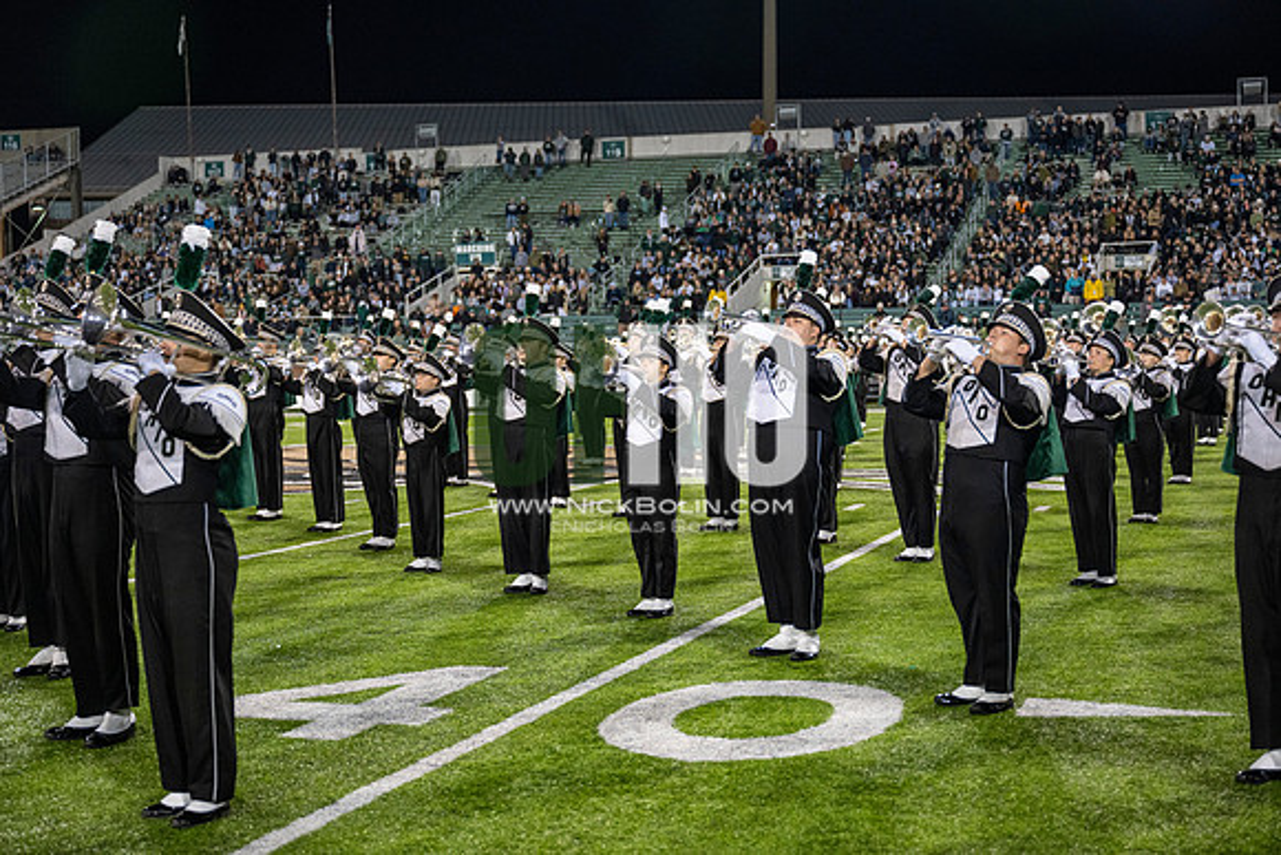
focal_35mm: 52
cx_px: 640
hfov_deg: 38.2
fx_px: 1851
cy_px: 428
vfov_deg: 26.0
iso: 1250
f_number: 3.2
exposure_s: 1/500
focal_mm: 52
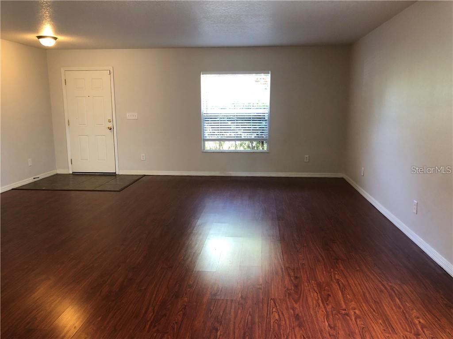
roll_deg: +1.0
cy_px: 170
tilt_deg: -8.9
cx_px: 226
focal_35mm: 28
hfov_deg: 63.4
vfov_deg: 49.7
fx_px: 366
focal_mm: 4
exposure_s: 1/15
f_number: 1.8
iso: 50
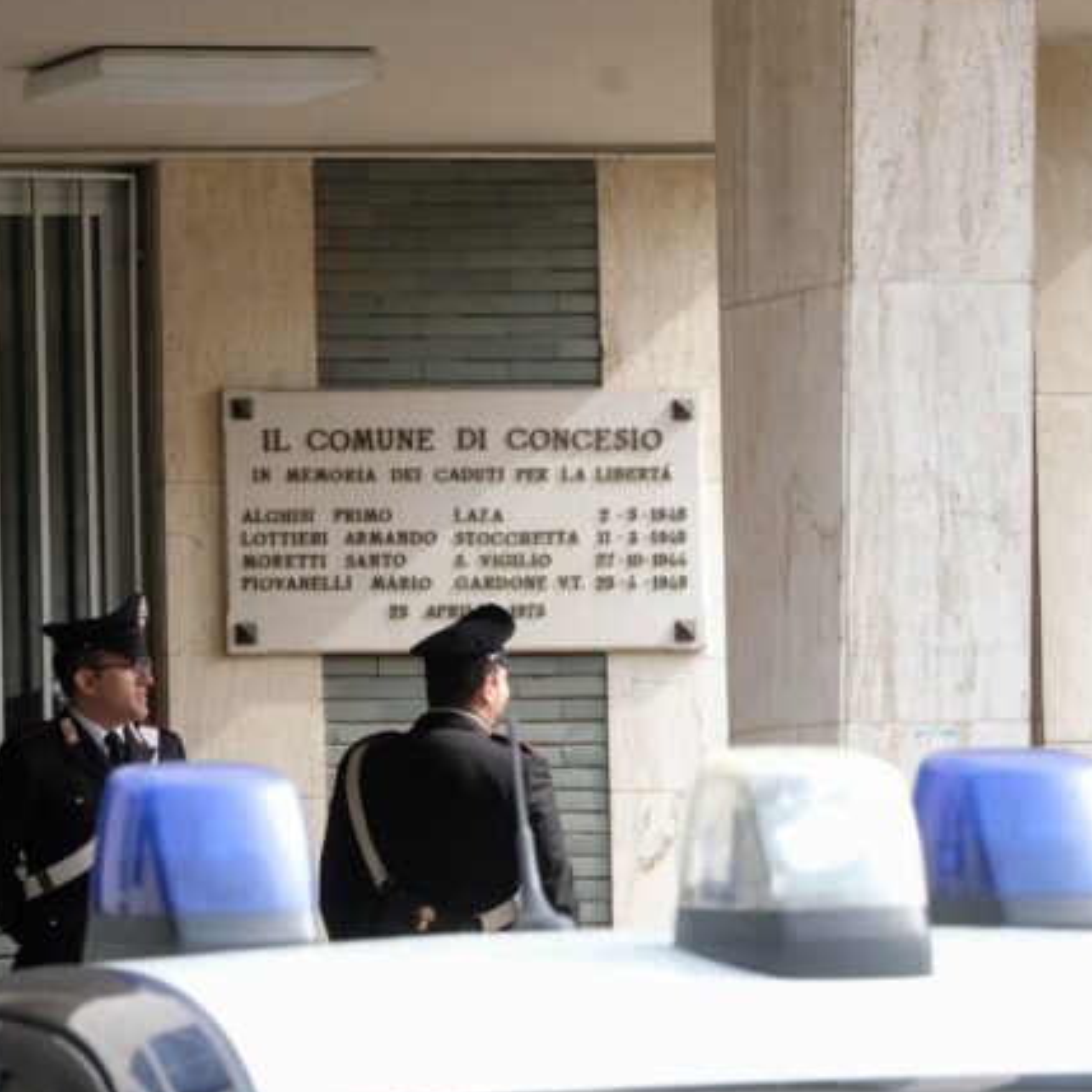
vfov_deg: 6.2
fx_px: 10100
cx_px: 471
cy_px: 473
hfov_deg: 6.2
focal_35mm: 283
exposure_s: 1/250
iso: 1600
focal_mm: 124.3
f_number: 11
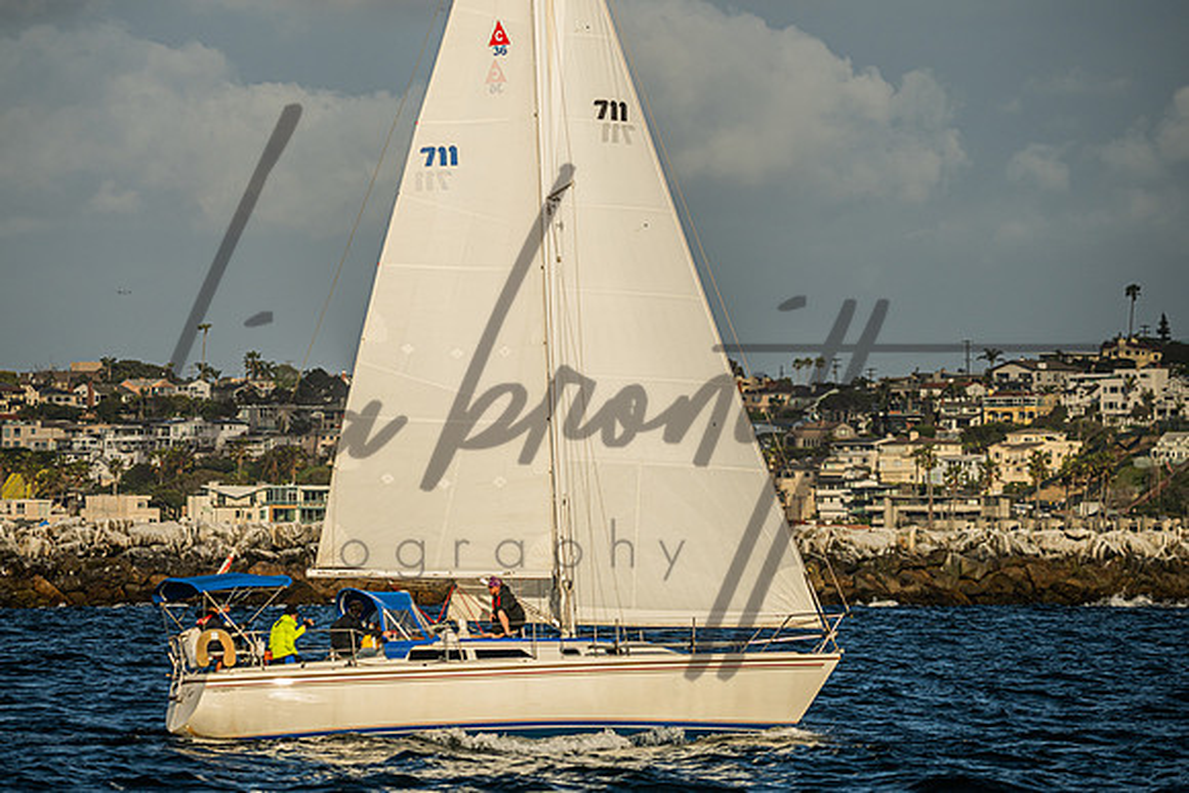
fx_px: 9443
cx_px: 543
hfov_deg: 7.2
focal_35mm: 286
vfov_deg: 4.8
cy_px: 291
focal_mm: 220
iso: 160
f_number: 5
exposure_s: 1/3200
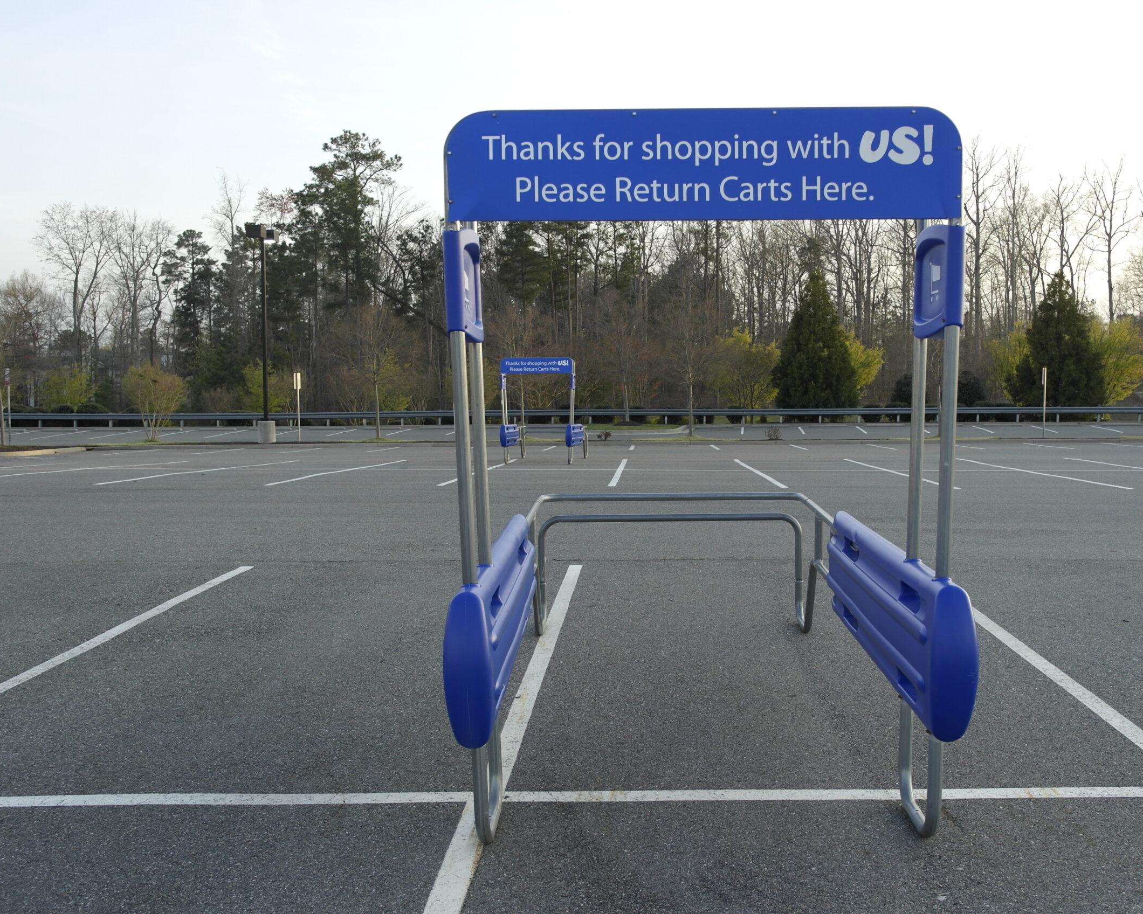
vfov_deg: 43.4
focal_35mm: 34
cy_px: 459
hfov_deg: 52.7
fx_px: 1150
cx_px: 641
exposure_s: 1/125
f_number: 4
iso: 100
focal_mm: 20
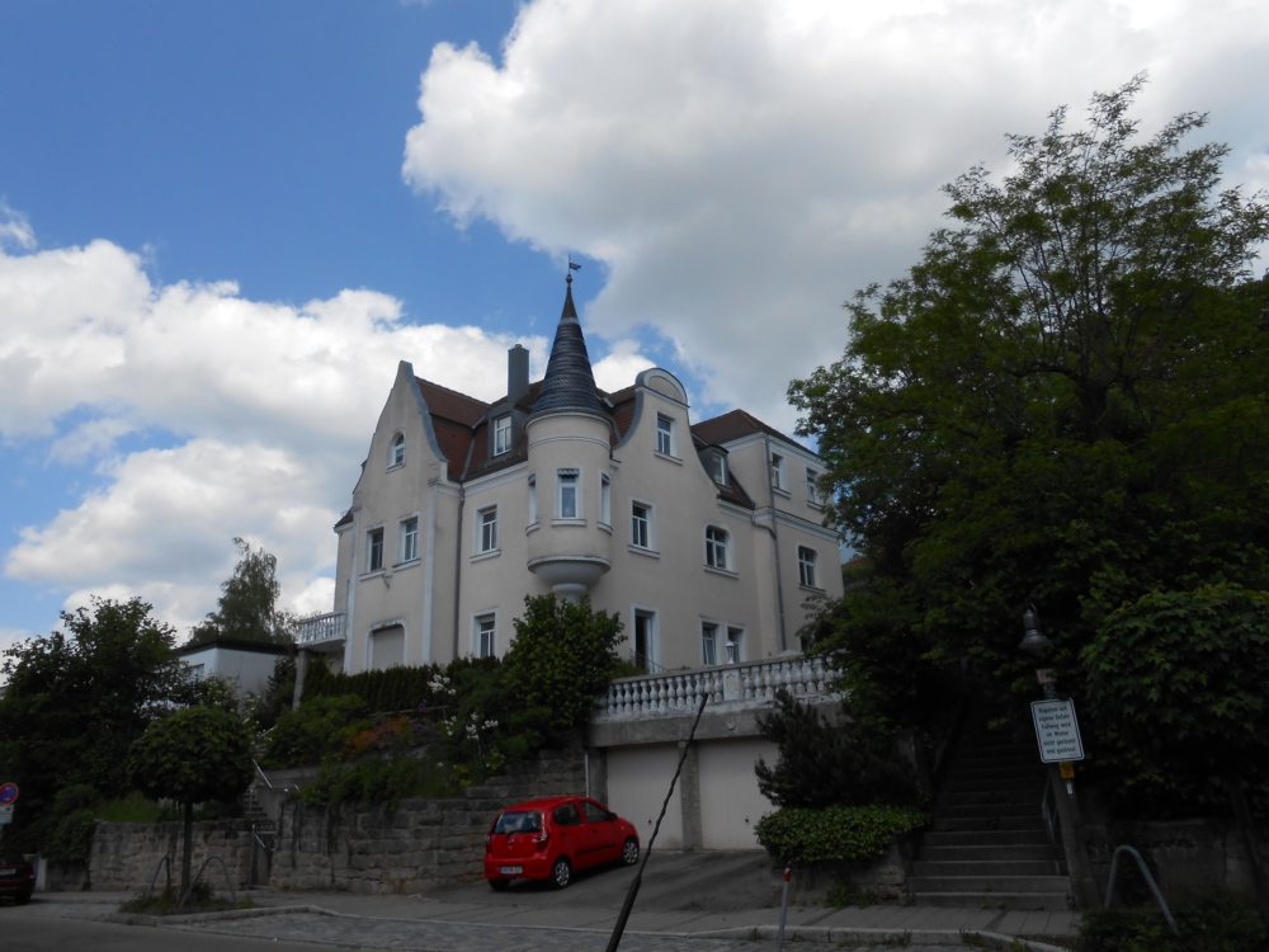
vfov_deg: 53.1
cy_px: 476
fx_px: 953
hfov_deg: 67.3
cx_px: 634
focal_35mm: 26
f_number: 3.5
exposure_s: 1/1250
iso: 80
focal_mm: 4.6
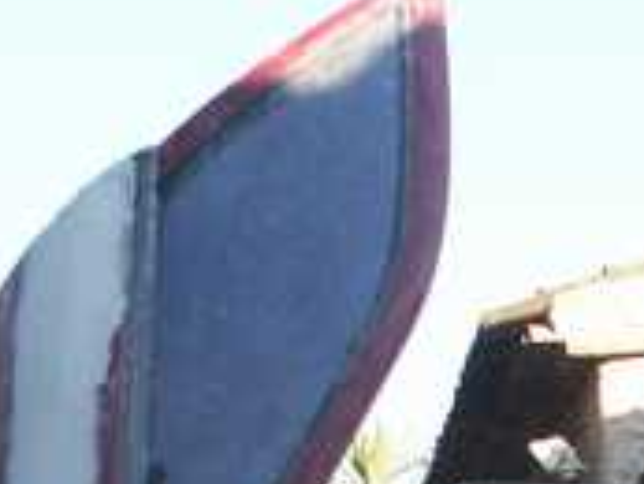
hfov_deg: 13.9
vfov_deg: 10.4
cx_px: 823
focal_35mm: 137
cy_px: 771
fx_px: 2551
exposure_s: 1/350
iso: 100
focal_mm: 9.68
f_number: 2.8
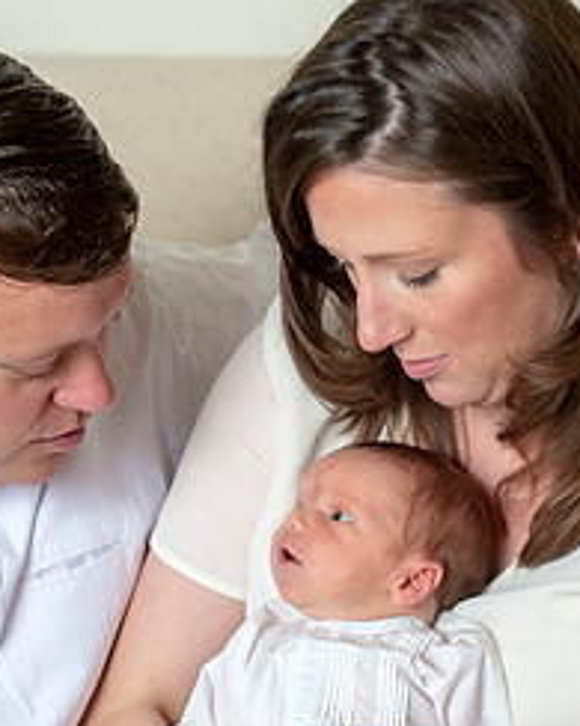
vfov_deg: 11.8
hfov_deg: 9.4
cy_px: 445
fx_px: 3500
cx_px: 473
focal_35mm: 163
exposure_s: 1/160
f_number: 5.6
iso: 200
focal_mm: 70
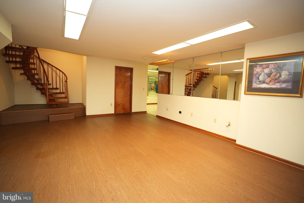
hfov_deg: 96.7
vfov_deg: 73.7
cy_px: 102
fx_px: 135
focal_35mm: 16
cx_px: 152
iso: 400
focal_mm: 16
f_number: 2.8
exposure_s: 1/60
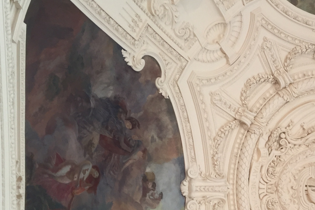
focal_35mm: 75
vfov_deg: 17.8
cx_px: 363
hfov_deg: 24.8
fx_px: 656
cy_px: 198
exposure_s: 1/100
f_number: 2.2
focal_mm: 4.15
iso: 40
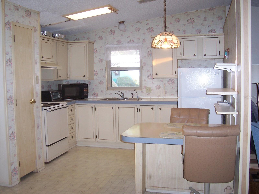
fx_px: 277
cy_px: 97
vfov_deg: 38.7
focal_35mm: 37
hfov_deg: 50.1
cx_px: 130
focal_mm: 5.6
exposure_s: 1/60
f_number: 2.8
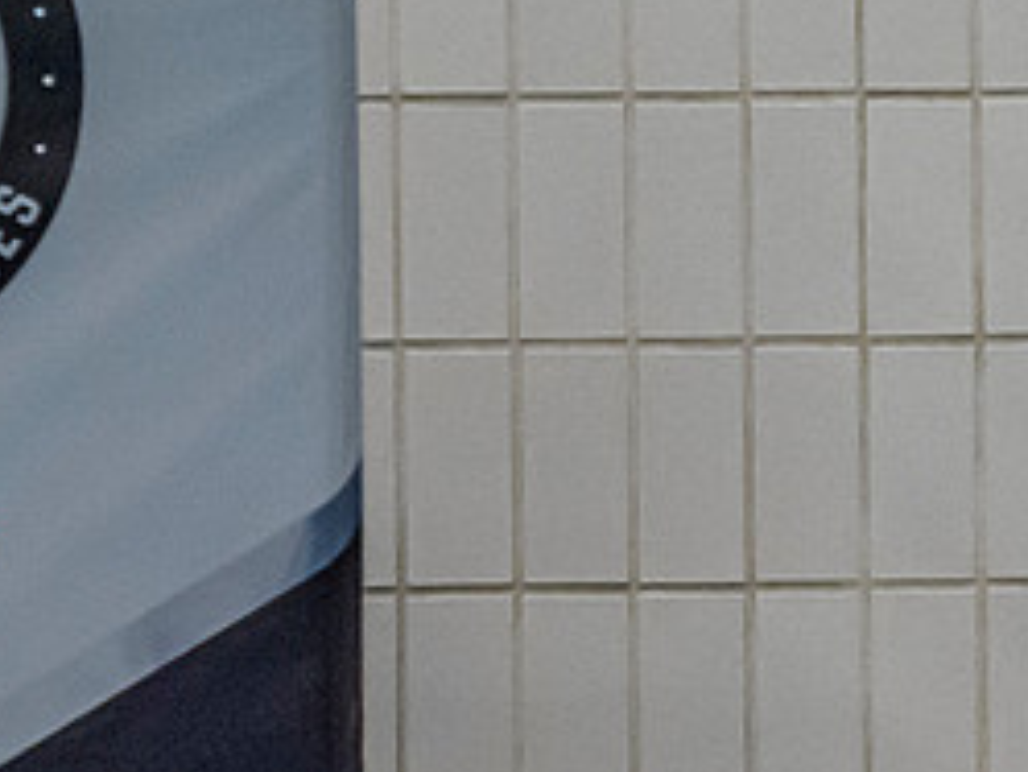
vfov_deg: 1.6
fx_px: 27008
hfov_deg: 2.2
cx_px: 1371
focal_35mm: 909
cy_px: 292
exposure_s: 1/1000
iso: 4000
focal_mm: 125
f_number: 2.8
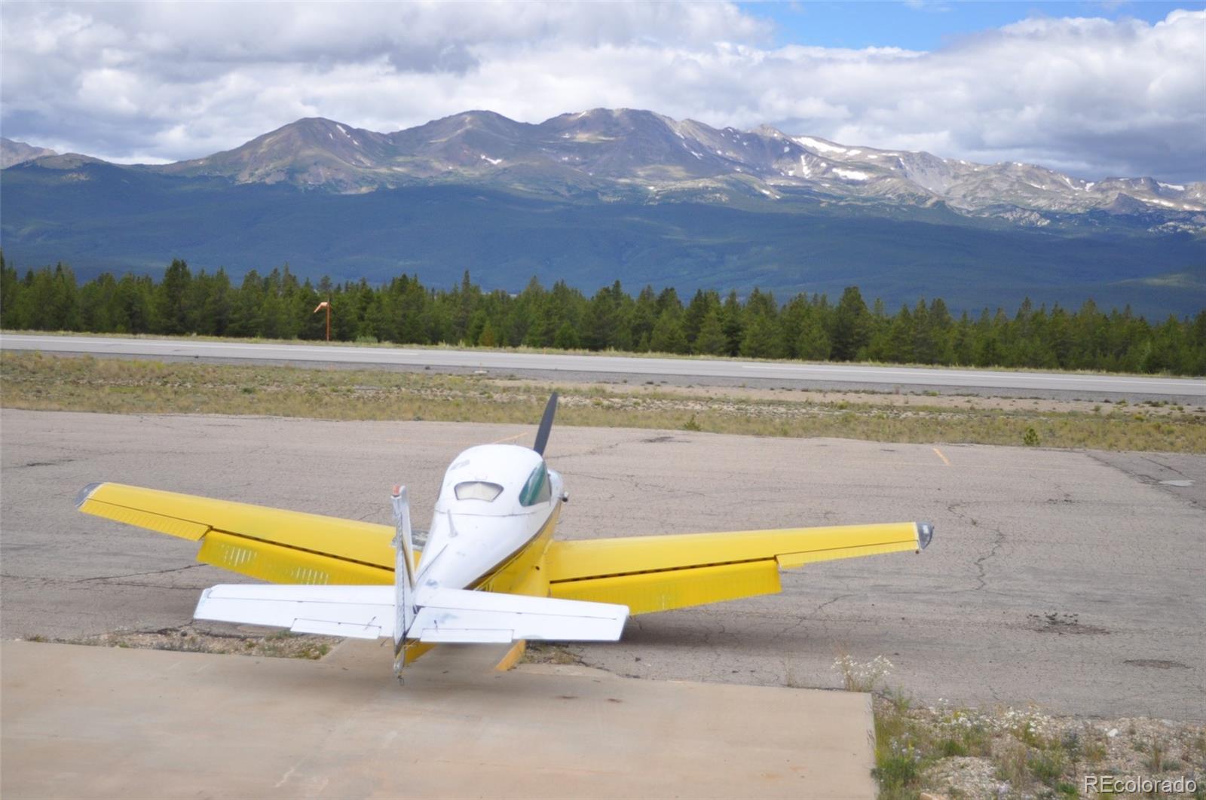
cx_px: 603
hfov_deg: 37.9
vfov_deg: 25.7
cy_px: 400
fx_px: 1756
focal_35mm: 52
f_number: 7.1
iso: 400
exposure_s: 1/2000
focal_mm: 35
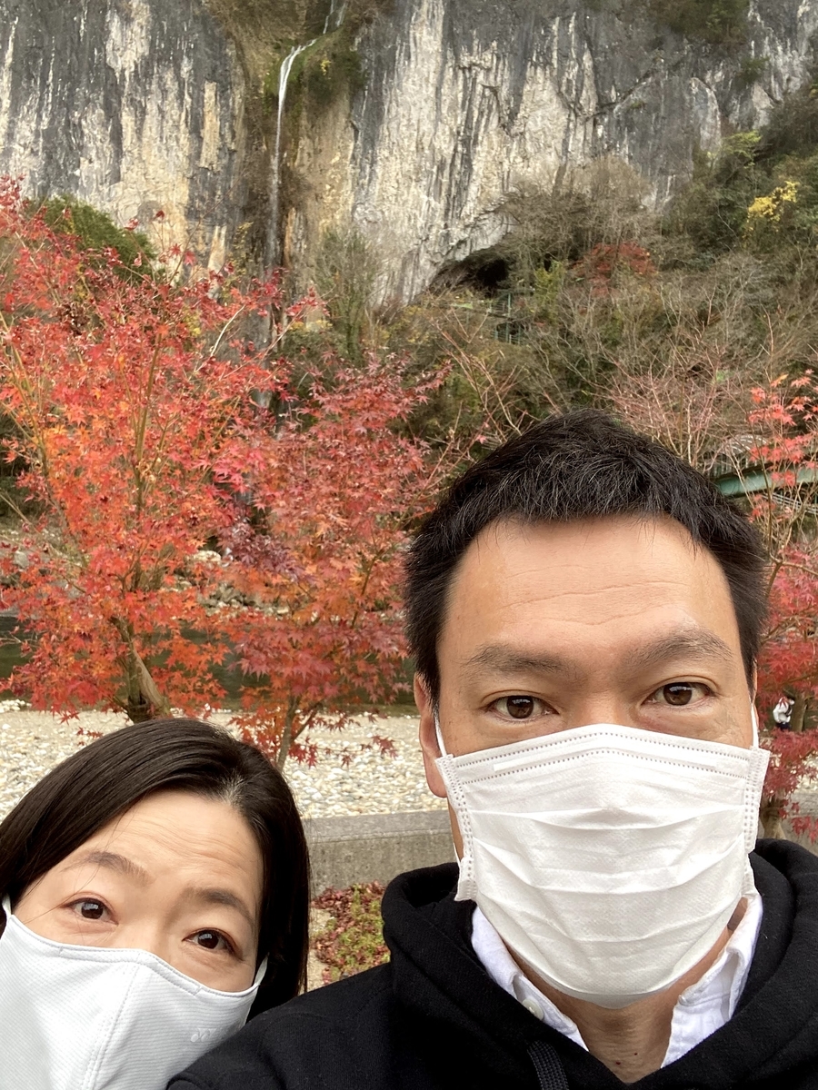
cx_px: 409
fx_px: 945
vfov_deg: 60.0
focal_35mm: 30
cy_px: 545
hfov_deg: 46.8
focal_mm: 2.71
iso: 25
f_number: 2.2
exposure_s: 1/515
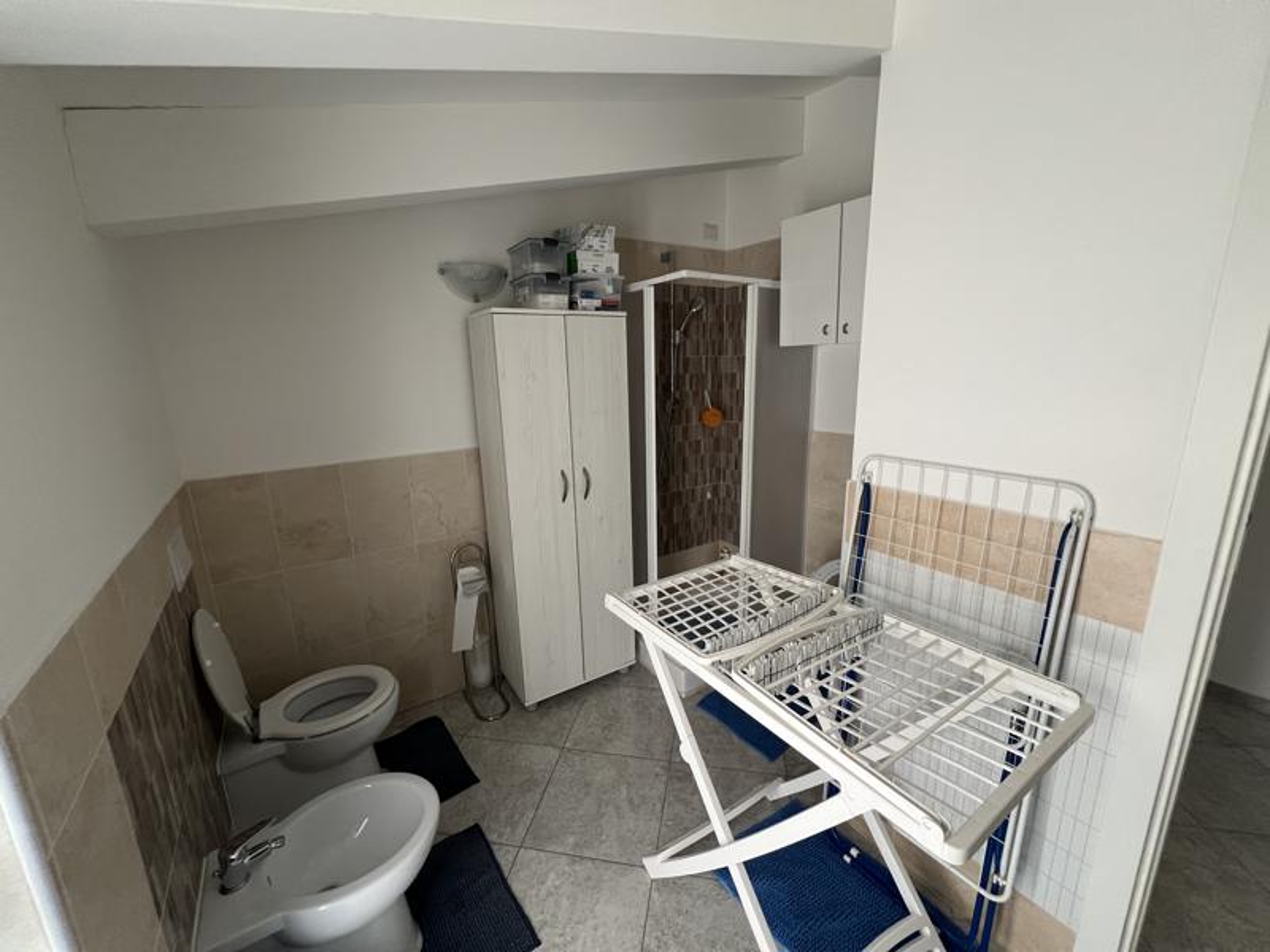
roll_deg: +1.2
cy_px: 476
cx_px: 635
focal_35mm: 13
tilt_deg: -13.5
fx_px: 477
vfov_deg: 89.9
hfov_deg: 106.2
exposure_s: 1/90
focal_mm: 1.57
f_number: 1.8
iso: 250
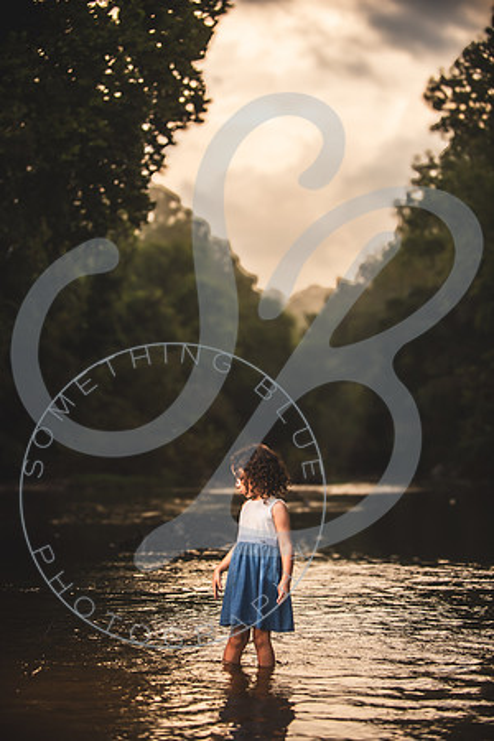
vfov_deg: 28.8
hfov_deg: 19.5
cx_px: 247
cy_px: 370
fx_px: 1441
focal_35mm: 70
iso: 100
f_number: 2.8
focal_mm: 70
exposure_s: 1/400
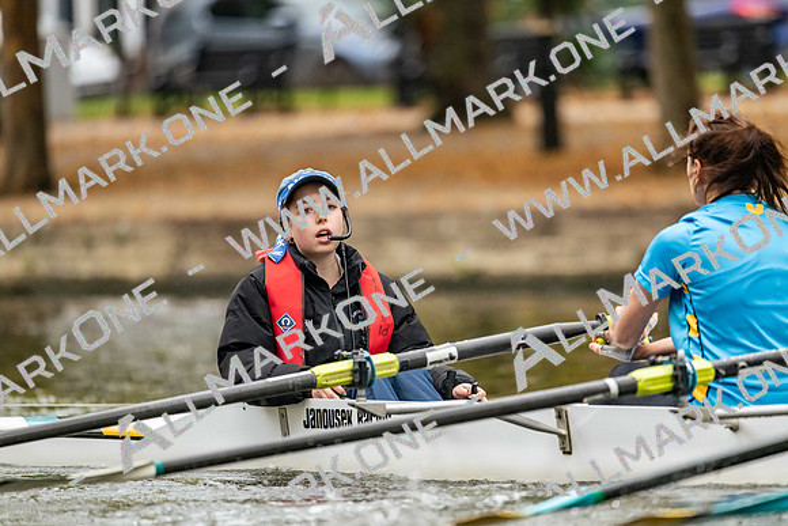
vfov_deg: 3.4
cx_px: 394
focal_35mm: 400
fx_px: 8757
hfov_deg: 5.2
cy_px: 263
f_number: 4.5
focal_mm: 400
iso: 4000
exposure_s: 1/2500
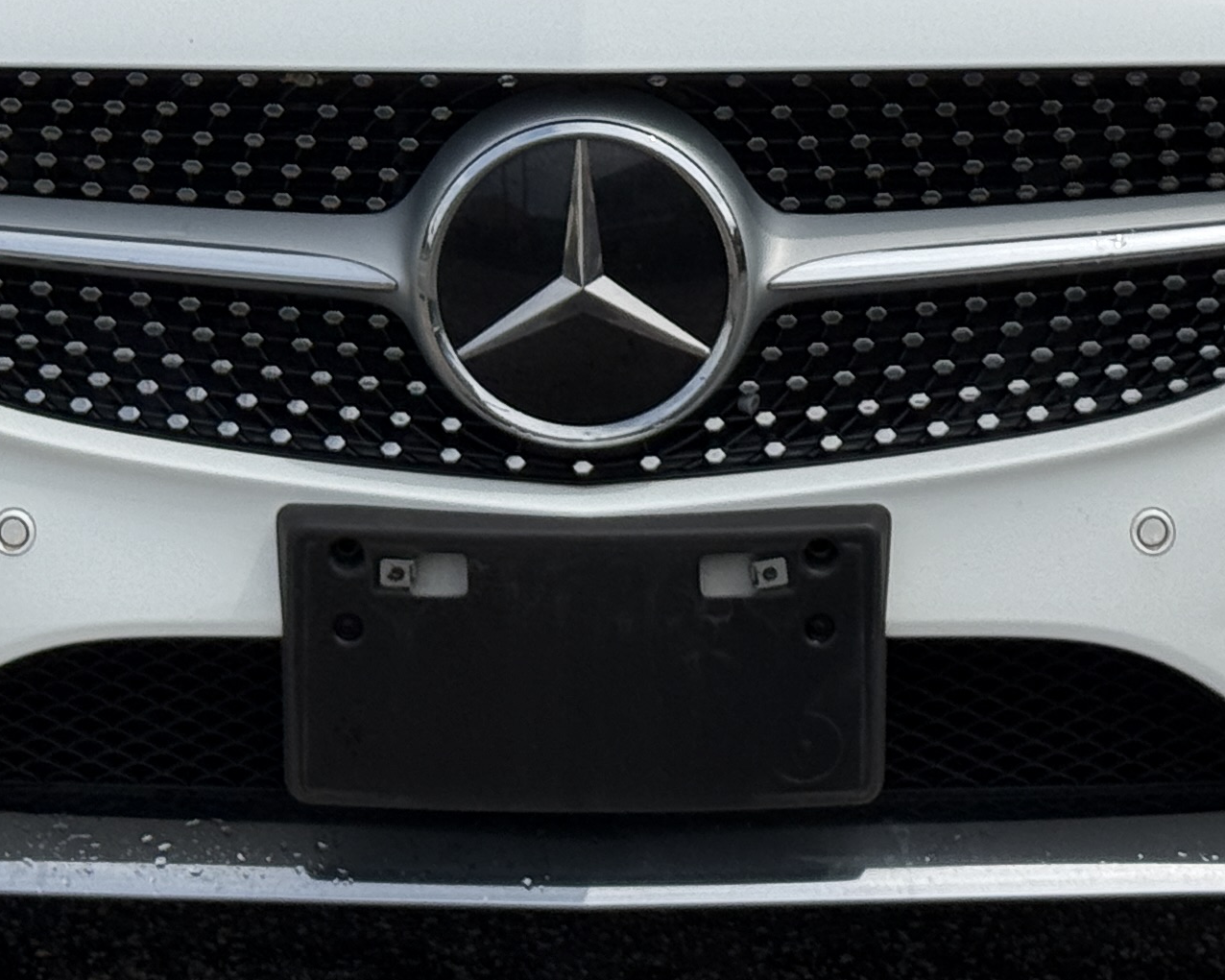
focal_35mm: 148
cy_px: -203
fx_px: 5366
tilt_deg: -12.0
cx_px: 574
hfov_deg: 13.0
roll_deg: -1.1
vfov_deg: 10.3
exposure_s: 1/9901
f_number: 1.78
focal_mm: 6.76
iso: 64
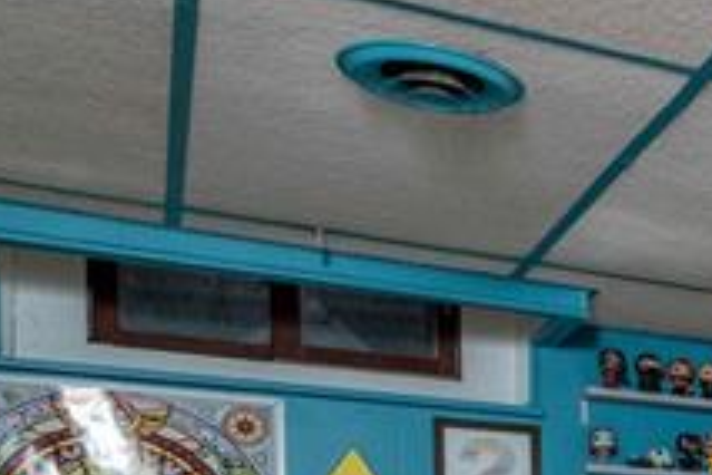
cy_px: 579
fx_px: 1424
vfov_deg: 17.9
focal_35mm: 72
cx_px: 1237
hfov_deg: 20.7
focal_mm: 10
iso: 640
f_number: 6.4
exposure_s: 1/125
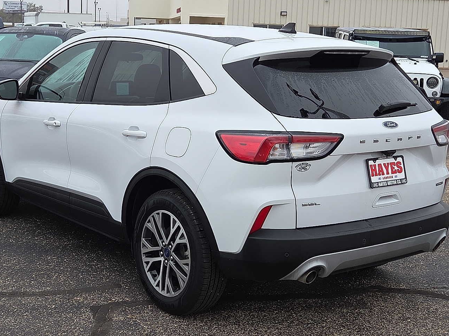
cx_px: 209
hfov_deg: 34.3
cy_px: 157
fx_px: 726
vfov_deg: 26.1
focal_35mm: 56
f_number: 1.8
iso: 76
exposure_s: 1/833
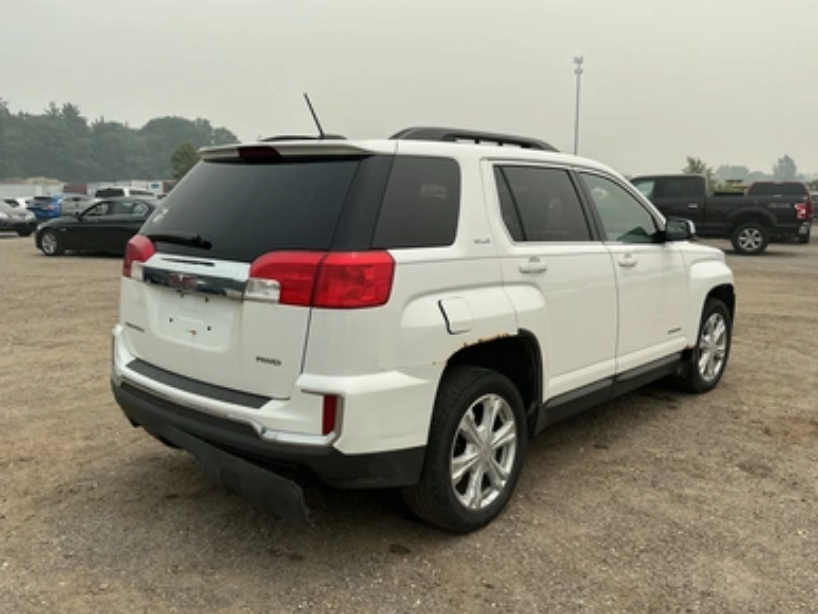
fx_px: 686
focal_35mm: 29
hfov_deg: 61.6
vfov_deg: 48.3
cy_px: 315
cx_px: 411
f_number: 1.8
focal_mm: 3
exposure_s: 1/2667
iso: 25
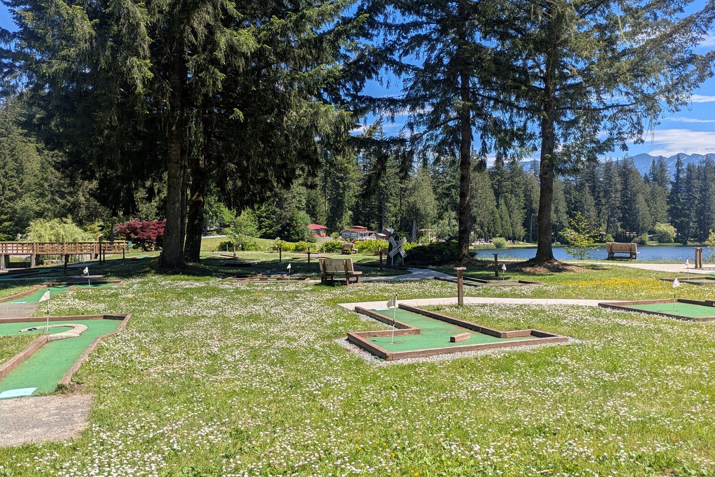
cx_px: 369
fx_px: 536
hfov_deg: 67.4
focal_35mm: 27
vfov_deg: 47.9
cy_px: 230
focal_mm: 5.43
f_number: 1.89
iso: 45
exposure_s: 1/1546
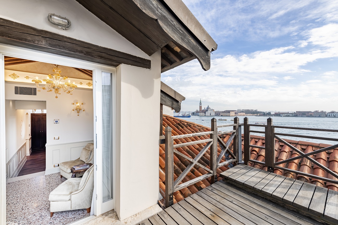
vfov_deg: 77.3
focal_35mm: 15
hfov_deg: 100.4
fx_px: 141
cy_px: 112
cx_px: 169
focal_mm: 15
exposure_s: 1/500
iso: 64
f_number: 11
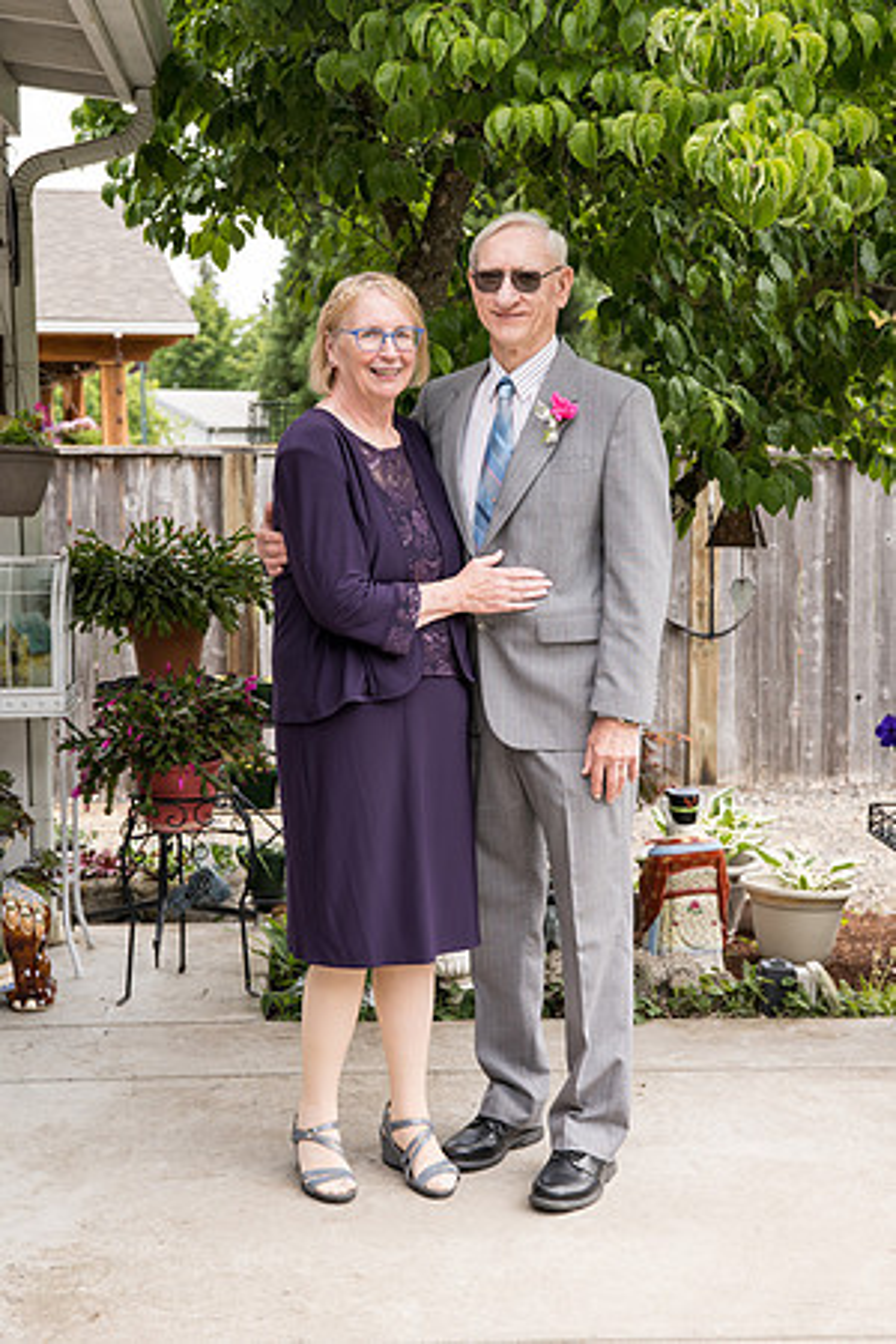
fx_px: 2091
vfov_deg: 35.6
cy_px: 672
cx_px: 448
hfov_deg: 24.2
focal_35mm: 56
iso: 400
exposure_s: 1/500
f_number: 5
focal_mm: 56
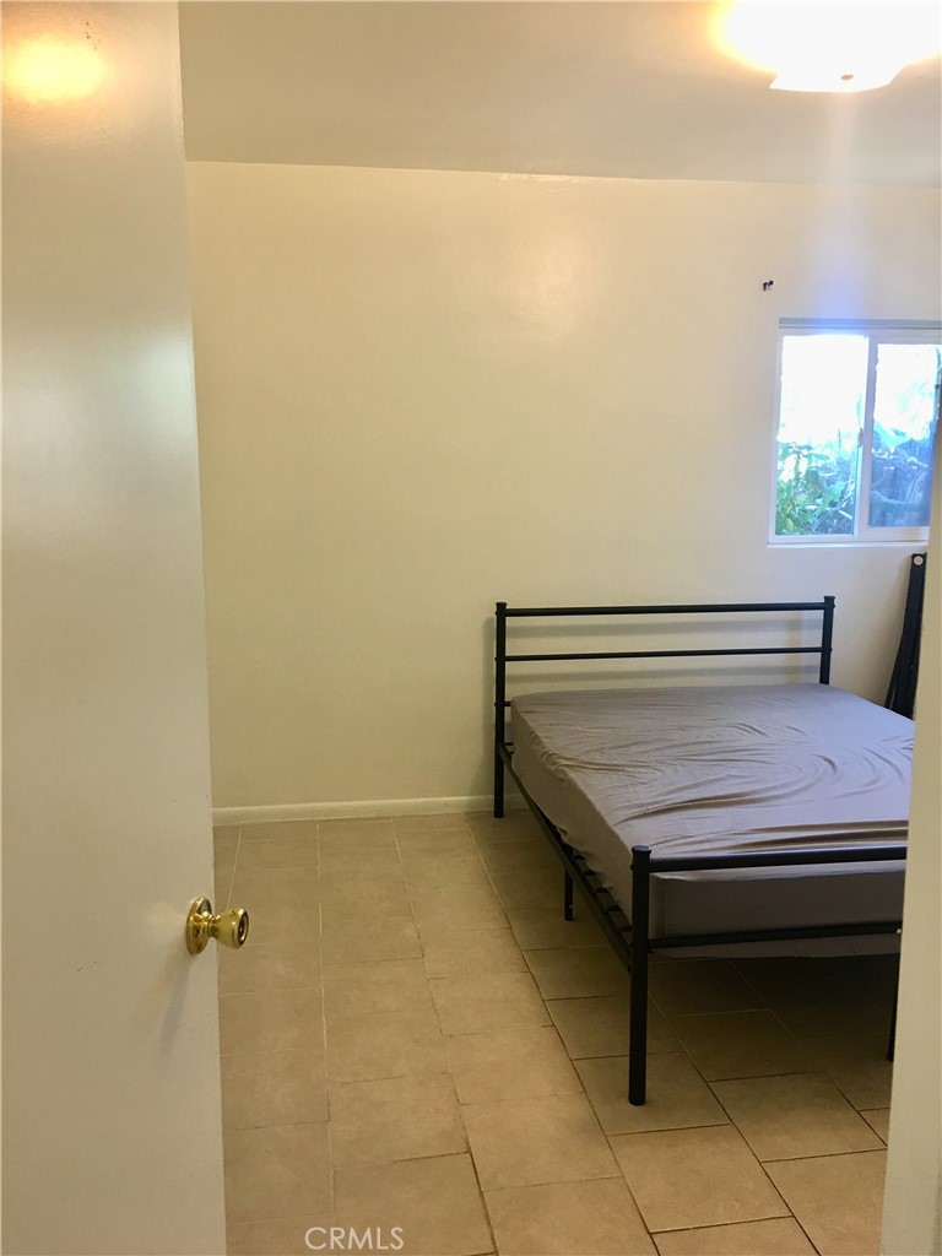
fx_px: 1052
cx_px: 471
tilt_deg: -8.0
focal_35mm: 29
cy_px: 628
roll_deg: +0.4
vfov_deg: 61.7
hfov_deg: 48.2
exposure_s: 1/15
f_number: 2.2
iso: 32
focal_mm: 4.15
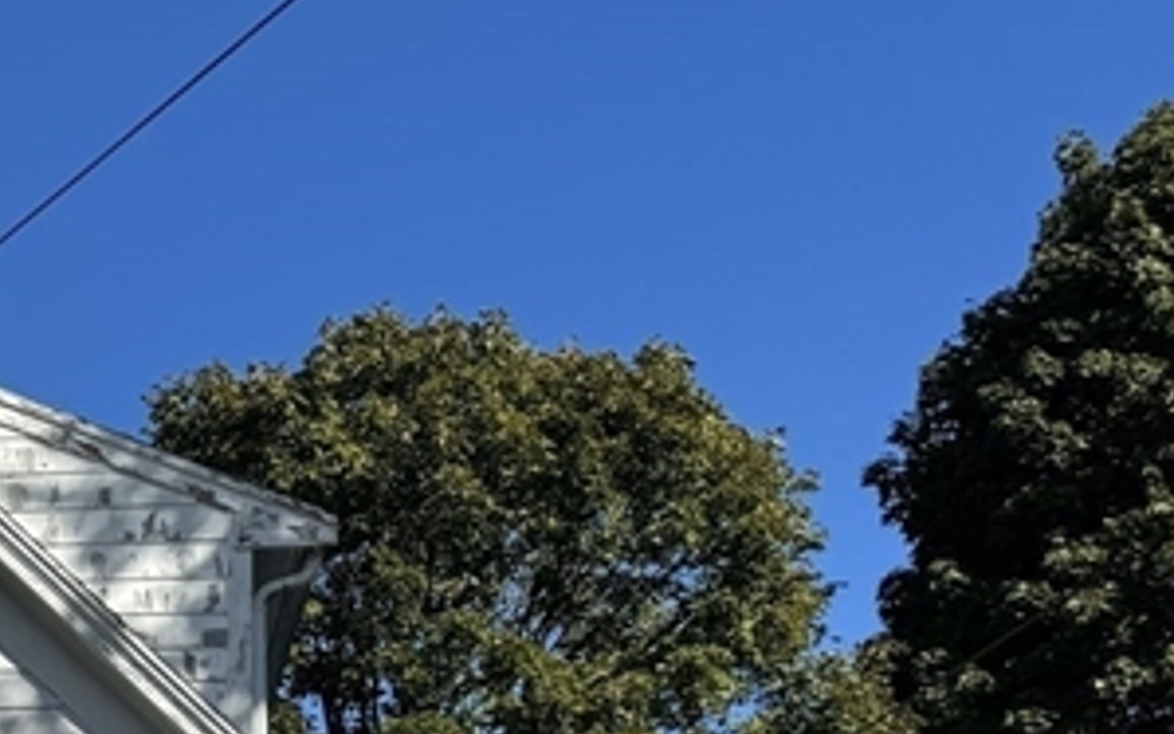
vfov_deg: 13.5
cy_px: 1299
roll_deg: +0.0
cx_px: -220
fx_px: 2784
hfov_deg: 22.1
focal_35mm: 87
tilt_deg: +4.2
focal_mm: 6.76
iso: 80
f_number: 1.78
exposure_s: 1/5814
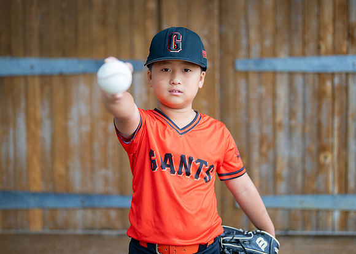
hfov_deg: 31.9
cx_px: 171
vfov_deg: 23.1
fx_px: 622
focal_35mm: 62
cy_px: 106
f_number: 1.2
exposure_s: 1/640
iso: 500
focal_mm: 50
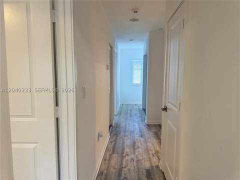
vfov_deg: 56.8
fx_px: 166
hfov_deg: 71.6
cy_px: 90
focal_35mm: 24
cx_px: 120
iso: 200
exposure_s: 1/120
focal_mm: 6.76
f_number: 1.78
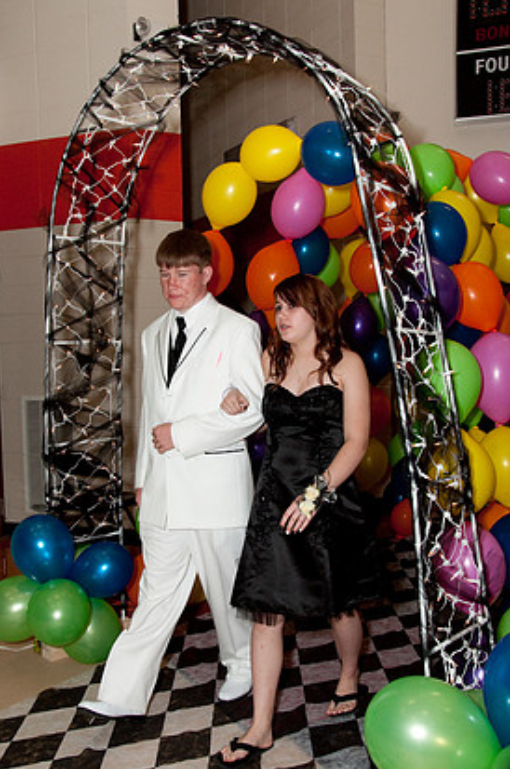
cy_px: 387
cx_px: 241
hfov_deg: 36.7
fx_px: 768
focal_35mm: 36
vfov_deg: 53.2
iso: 400
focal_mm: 22
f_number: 8
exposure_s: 1/180
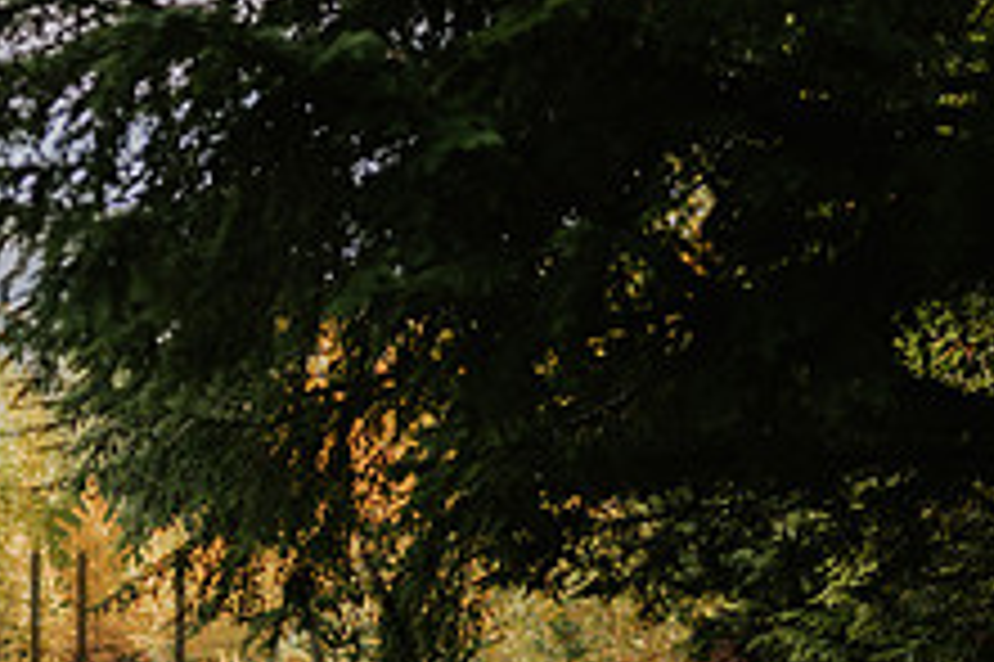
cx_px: -252
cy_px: 667
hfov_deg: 20.5
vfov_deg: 14.6
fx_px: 2538
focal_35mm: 92
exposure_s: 1/1600
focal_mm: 35
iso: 400
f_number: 1.8
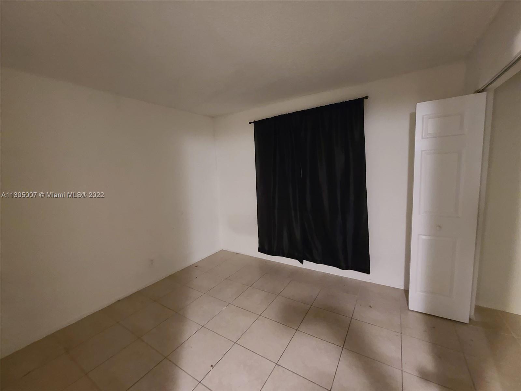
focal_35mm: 13
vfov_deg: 89.9
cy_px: 196
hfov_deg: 106.2
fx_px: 196
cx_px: 260
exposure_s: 1/24
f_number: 2.2
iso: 1000
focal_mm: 2.2
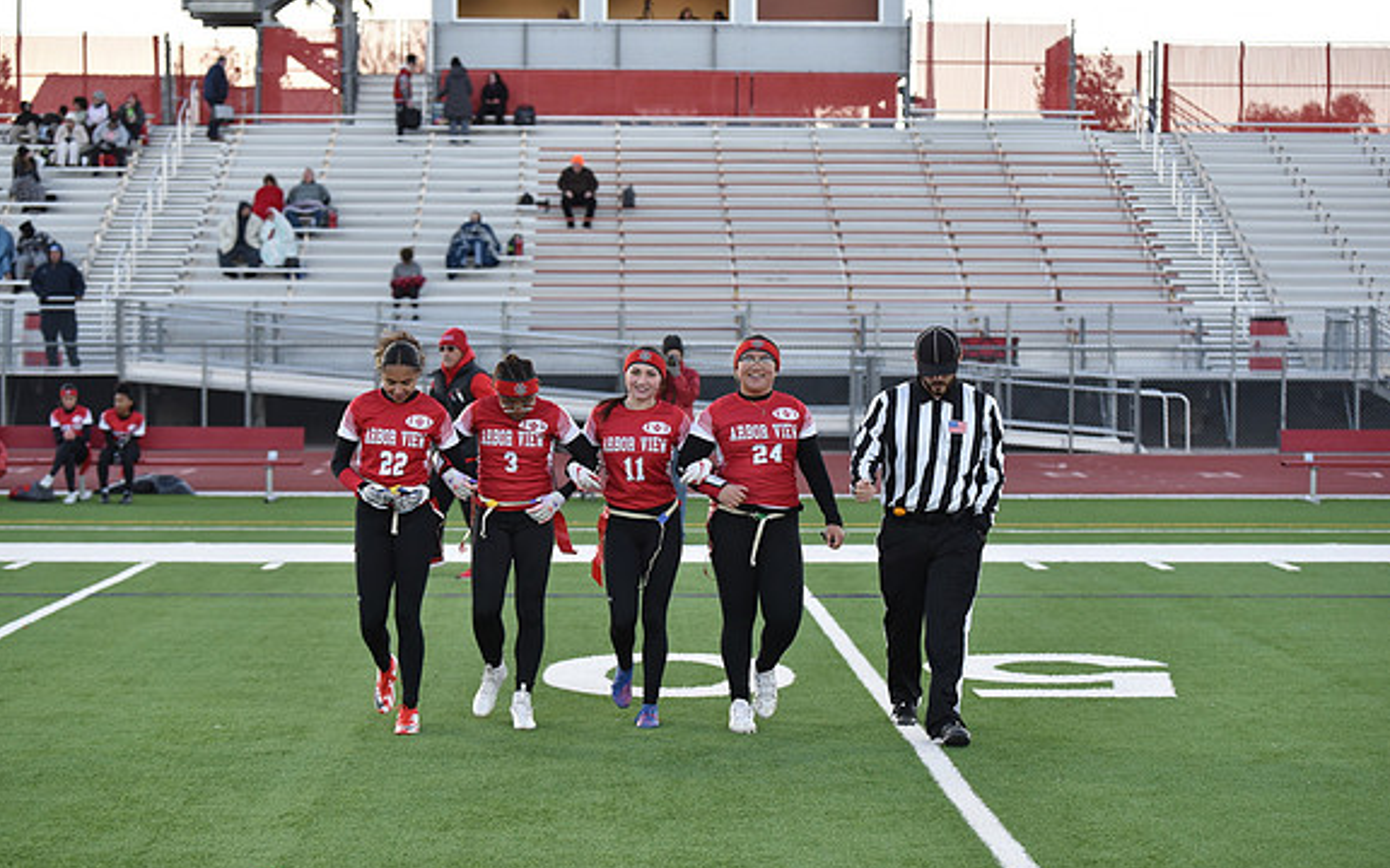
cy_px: 440
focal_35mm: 80
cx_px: 697
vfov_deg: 16.3
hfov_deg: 25.8
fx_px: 3031
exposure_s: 1/800
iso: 800
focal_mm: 78
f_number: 2.8
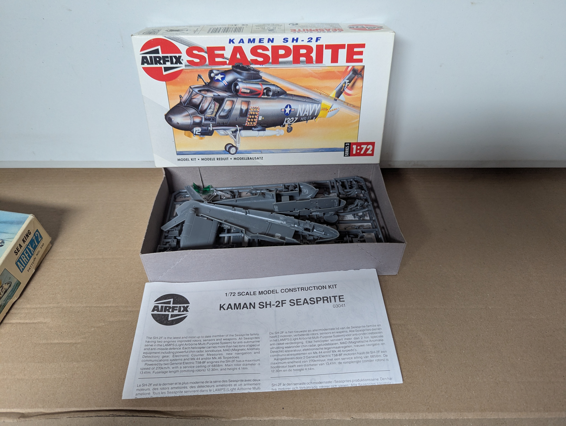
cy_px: 213
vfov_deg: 56.9
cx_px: 283
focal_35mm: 24
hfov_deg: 71.5
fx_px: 393
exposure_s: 1/50
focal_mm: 6.81
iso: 330
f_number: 1.85
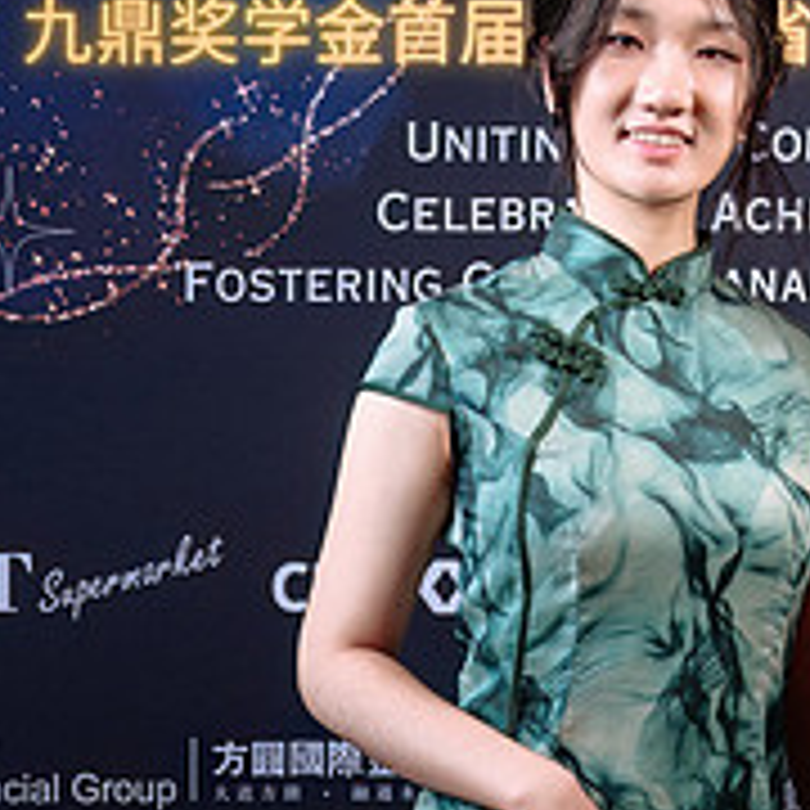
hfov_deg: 17.0
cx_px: 810
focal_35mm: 100
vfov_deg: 17.4
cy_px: 506
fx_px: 2647
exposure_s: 1/160
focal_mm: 32.5
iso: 500
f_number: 5
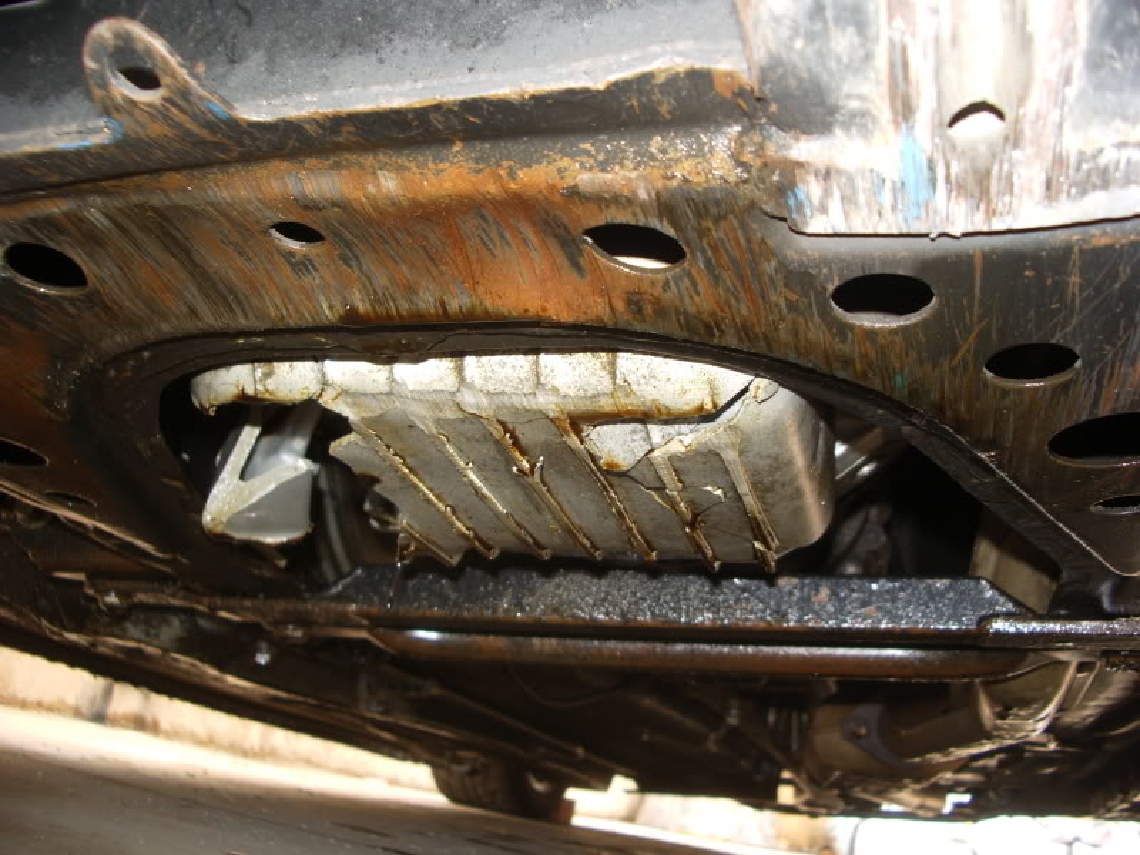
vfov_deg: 40.7
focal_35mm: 35
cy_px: 428
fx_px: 1153
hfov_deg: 52.6
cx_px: 570
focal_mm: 5.8
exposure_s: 1/40
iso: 50
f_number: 2.6
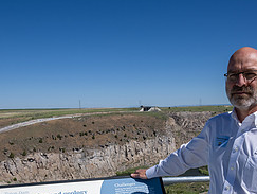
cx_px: 154
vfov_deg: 33.8
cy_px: 164
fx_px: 305
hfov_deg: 45.5
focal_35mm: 41
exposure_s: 1/500
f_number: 8
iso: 100
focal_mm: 17.5
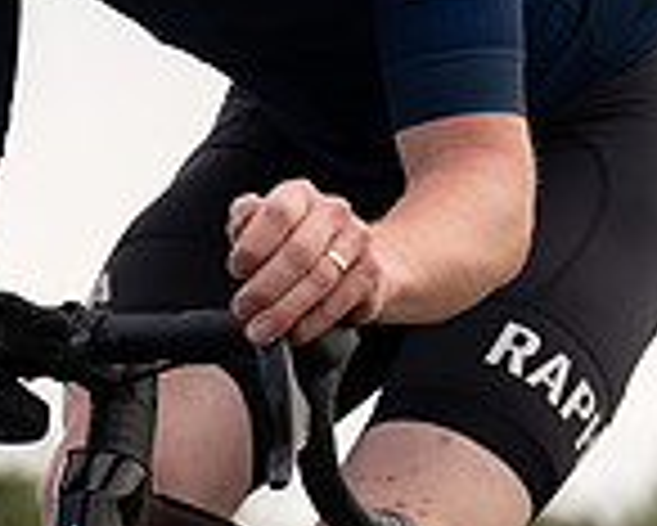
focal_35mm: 370
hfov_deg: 5.2
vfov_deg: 4.2
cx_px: 198
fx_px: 7199
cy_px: 16
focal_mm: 99
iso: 200
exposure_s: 1/800
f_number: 4.5
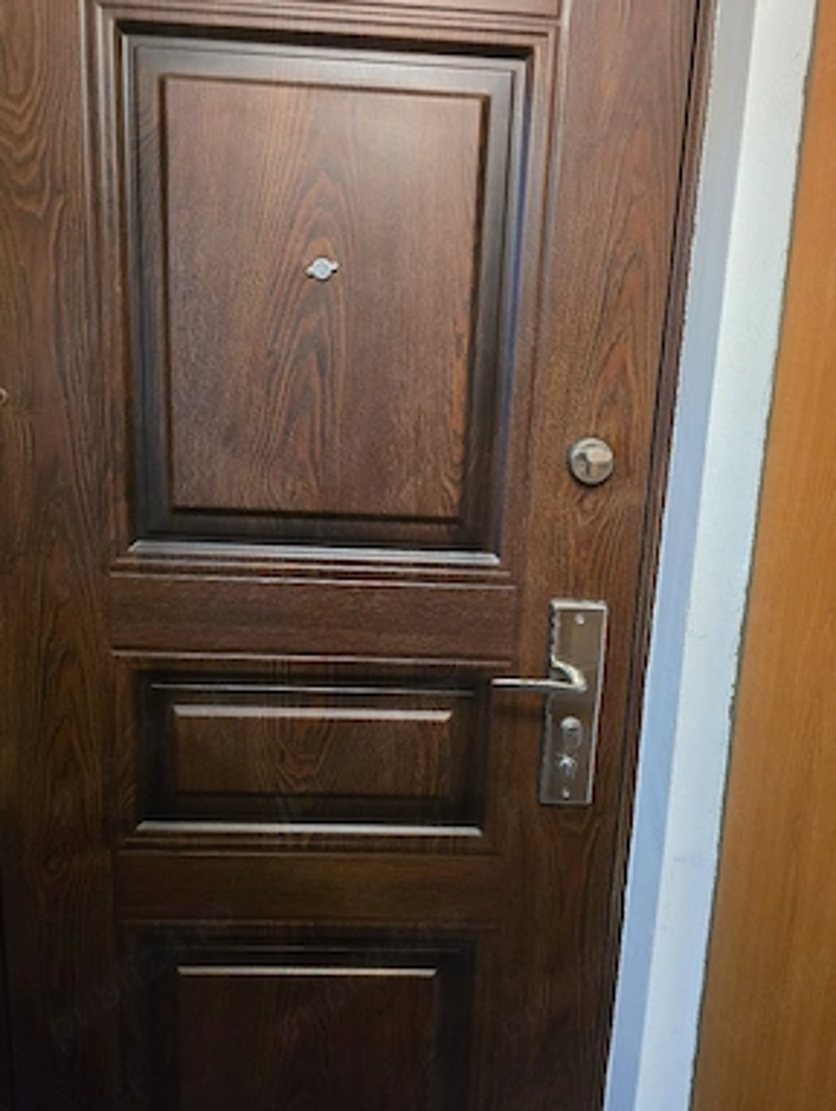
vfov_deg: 71.5
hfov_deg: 56.9
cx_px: 424
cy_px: 554
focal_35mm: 24
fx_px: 772
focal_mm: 6.3
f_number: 1.7
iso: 1600
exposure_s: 1/50.3
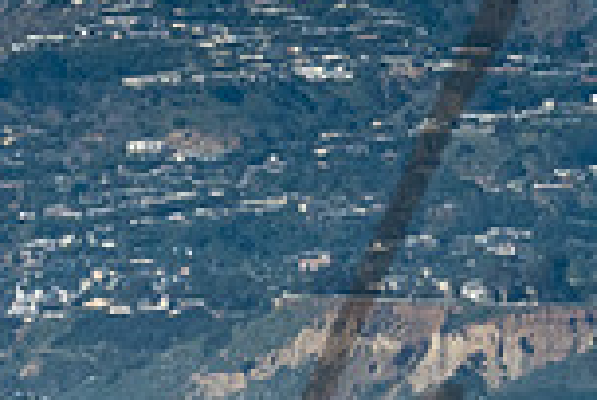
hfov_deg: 1.9
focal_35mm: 1085
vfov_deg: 1.3
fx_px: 18028
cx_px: 1235
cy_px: 280
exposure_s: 1/640
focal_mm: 130
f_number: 10
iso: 400
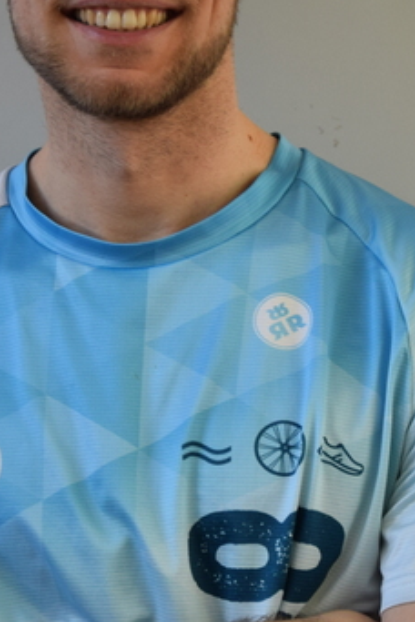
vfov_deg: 9.4
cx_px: 152
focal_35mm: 218
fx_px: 3769
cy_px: 273
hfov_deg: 6.3
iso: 400
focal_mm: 52
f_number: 5
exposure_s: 1/100
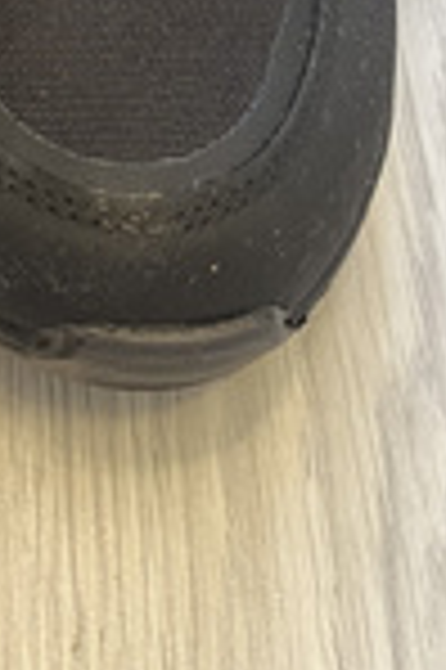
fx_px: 1695
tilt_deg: -46.7
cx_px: -200
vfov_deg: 19.1
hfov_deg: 14.1
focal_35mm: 91
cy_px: -382
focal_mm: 5.1
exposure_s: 1/50
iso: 250
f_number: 1.6
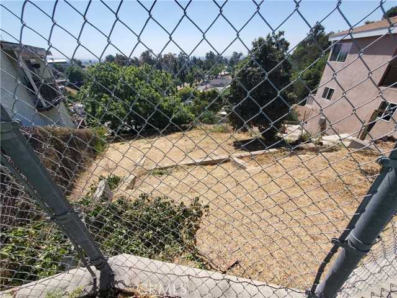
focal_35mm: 13
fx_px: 149
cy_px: 149
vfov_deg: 89.9
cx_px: 198
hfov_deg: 106.2
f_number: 2.2
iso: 50
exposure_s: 1/904
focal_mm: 1.8
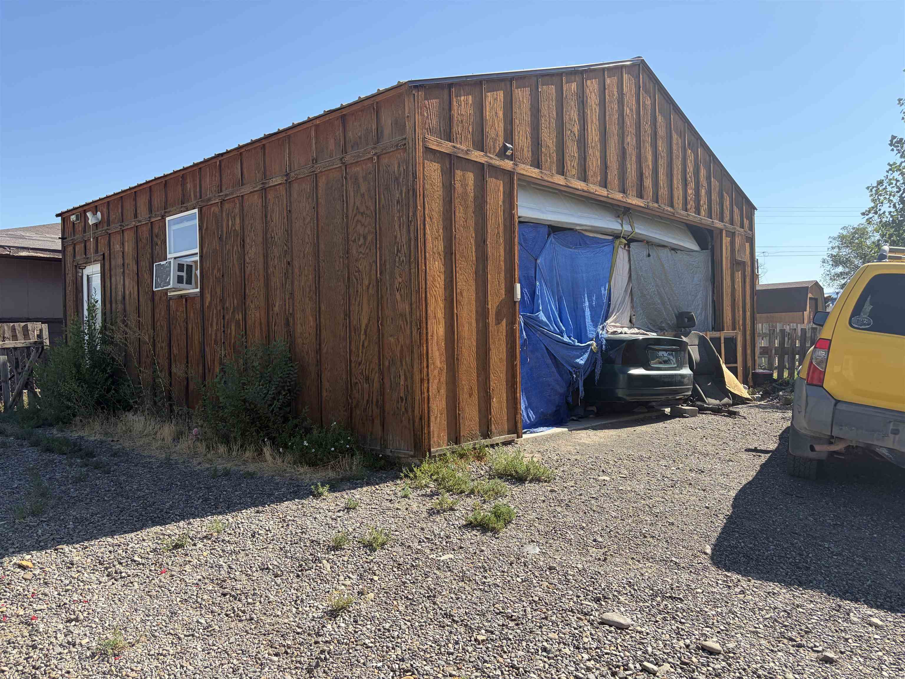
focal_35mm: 26
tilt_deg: -0.5
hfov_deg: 67.3
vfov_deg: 53.1
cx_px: 452
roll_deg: +1.2
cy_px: 340
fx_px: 680
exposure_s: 1/2208
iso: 64
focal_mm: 5.96
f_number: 1.6
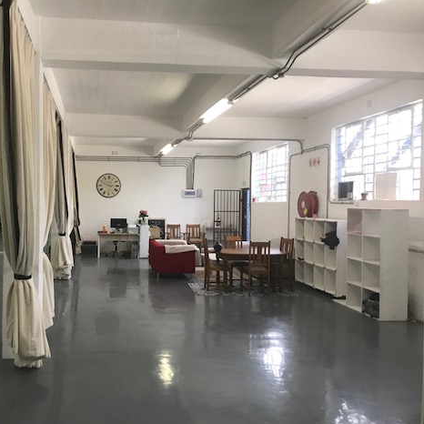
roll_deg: +0.0
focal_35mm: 34
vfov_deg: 48.4
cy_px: 217
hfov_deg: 47.5
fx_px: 471
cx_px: 134
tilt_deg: -2.2
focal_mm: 3.99
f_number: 1.8
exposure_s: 1/33
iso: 25
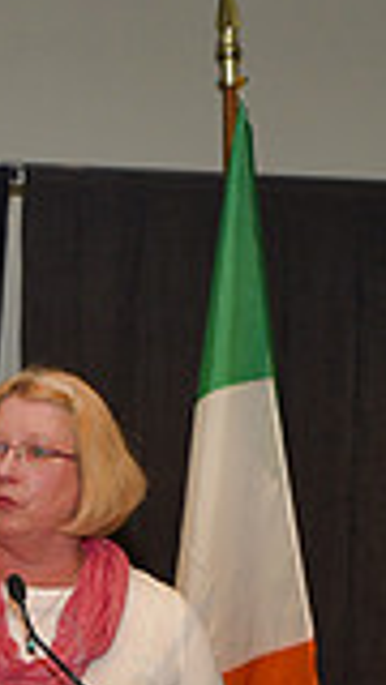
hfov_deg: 8.0
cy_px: 781
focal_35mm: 152
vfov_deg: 13.8
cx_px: 120
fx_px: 2766
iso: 200
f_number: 5
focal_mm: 40
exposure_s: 1/60
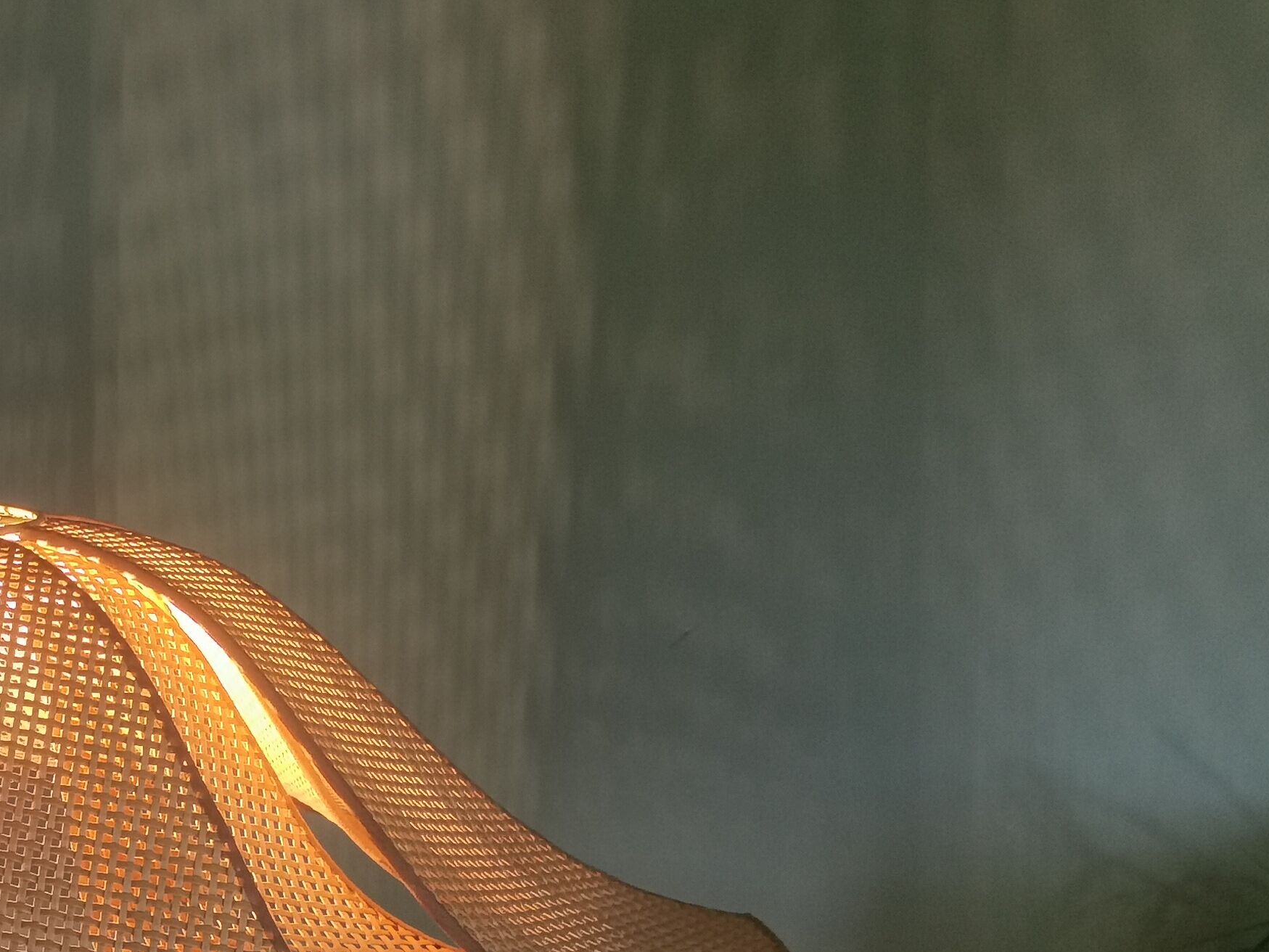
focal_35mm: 73
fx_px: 2676
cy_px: 701
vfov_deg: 20.0
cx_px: -23
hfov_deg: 25.3
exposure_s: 1/100
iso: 125
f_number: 1.8
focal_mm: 5.58
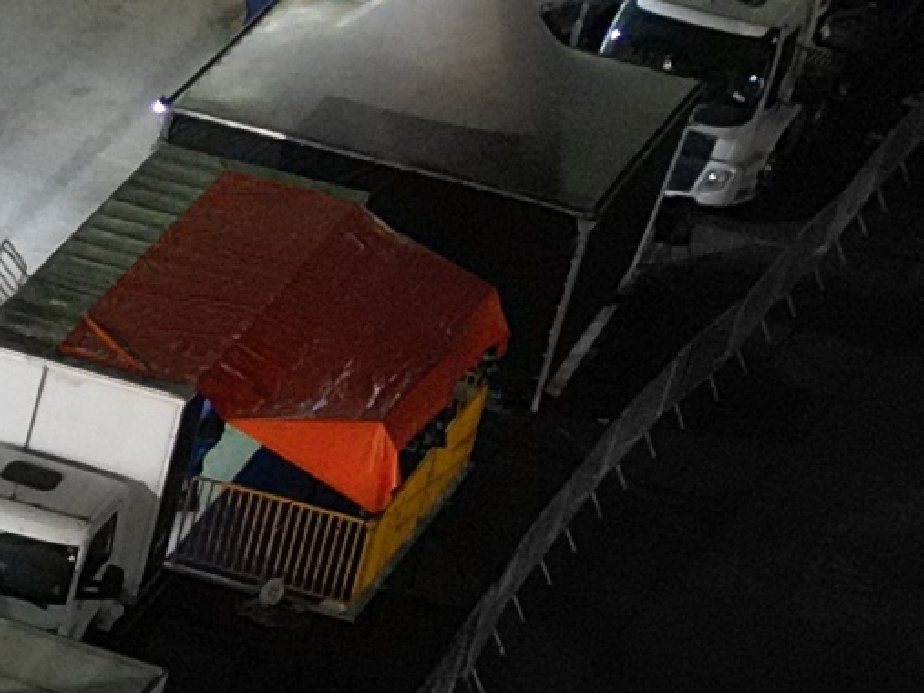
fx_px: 5097
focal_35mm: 191
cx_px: -1883
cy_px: 906
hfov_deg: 8.6
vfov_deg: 7.7
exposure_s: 1/15
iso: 400
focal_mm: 6.72
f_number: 1.7
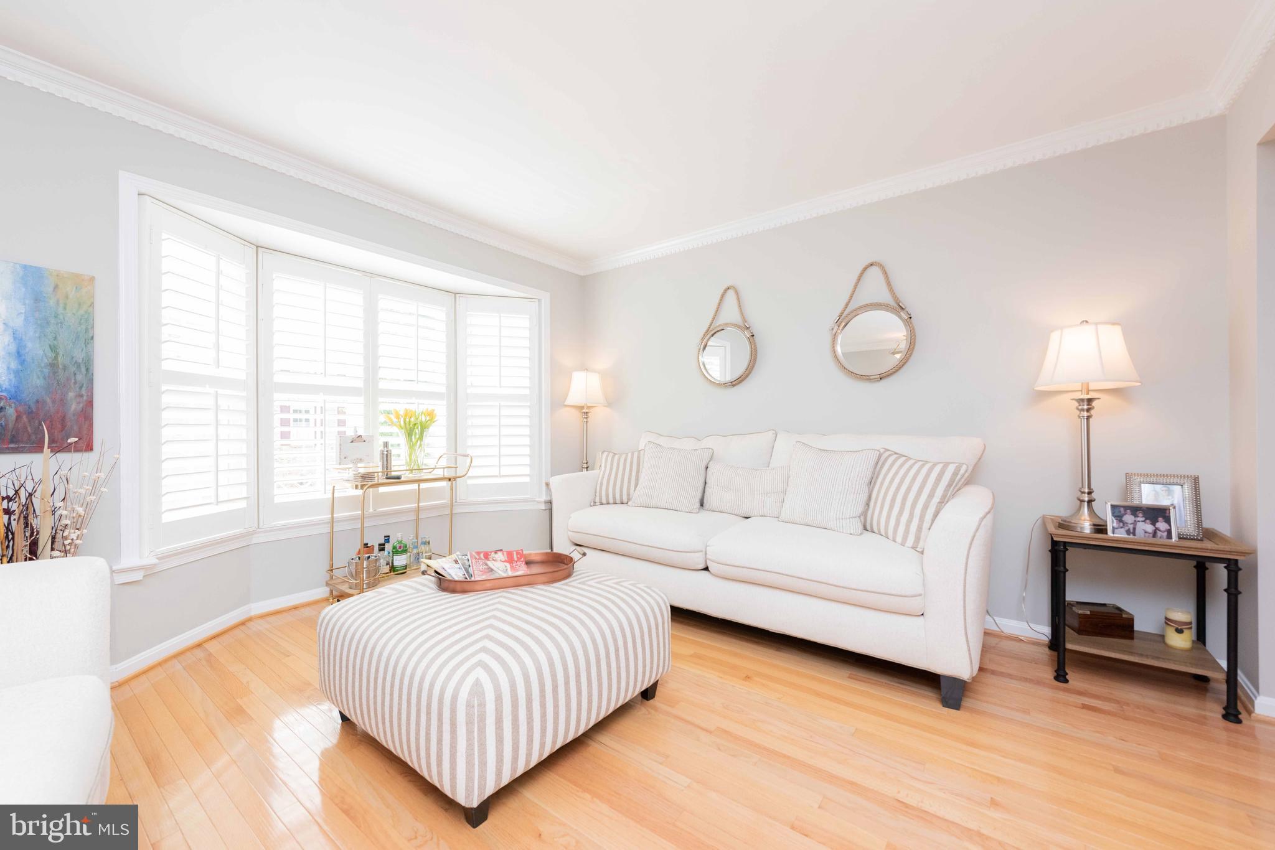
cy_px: 425
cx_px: 638
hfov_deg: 104.2
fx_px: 496
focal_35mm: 14
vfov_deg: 81.2
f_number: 5.6
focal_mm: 14
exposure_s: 1/200
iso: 900
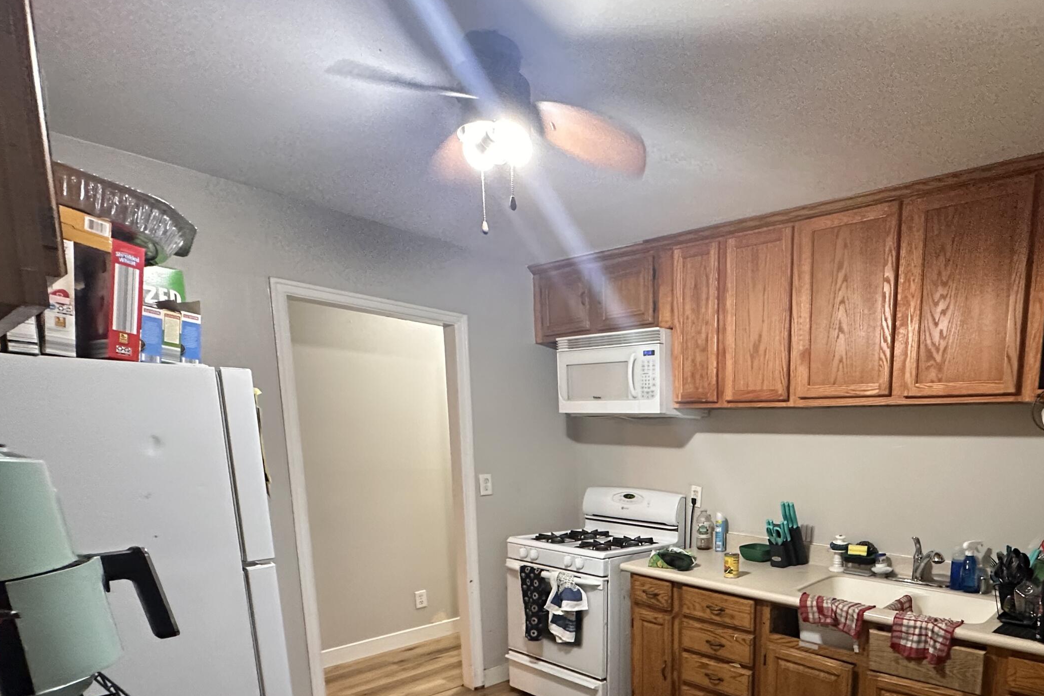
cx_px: 724
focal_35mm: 21
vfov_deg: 55.9
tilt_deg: -9.5
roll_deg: -2.1
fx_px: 609
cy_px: 542
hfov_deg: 77.7
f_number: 2.2
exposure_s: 1/60
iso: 500
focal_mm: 2.22
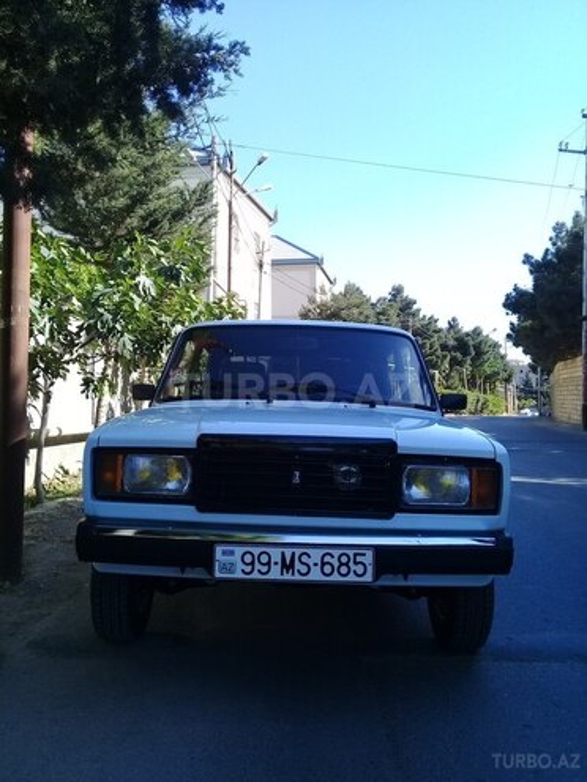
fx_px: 701
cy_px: 391
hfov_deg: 45.4
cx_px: 294
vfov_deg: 58.4
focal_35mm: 31
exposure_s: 1/427
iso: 50
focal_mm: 3.3
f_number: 2.2
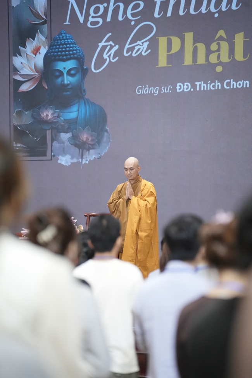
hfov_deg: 9.6
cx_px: 126
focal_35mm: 143
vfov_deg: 14.3
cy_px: 189
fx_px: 1501
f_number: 2.8
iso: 4000
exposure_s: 1/250
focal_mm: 143
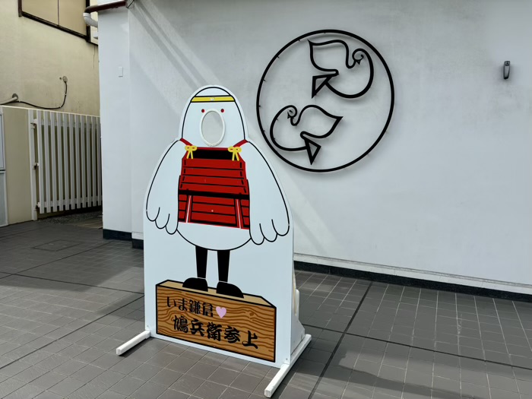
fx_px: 400
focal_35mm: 26
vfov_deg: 53.1
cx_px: 266
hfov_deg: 67.3
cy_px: 200
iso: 50
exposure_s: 1/2857
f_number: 1.6
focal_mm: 5.96
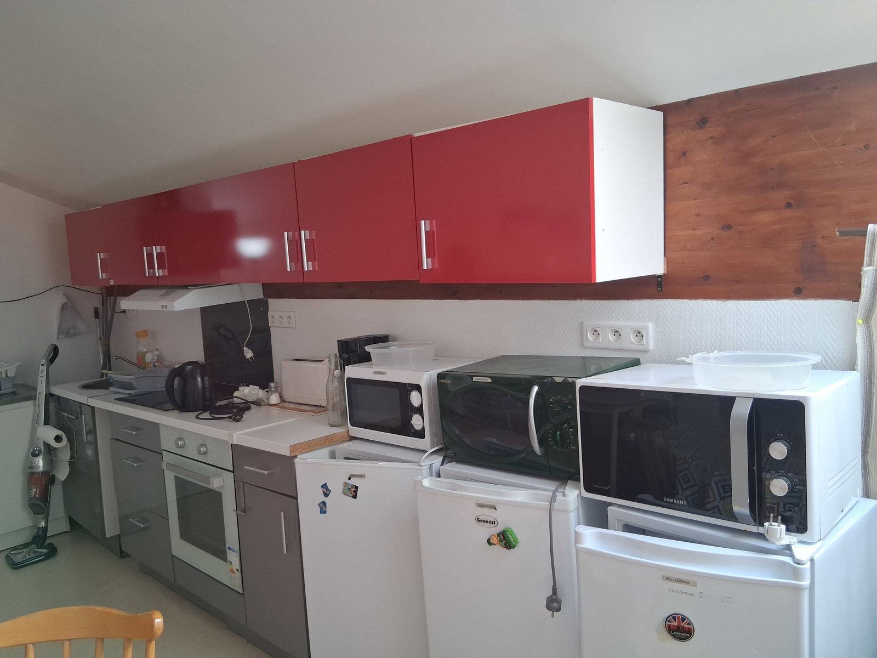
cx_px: 438
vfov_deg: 53.1
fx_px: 659
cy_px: 329
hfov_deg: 67.3
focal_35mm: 26
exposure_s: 1/100
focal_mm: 3.98
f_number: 1.8
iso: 250
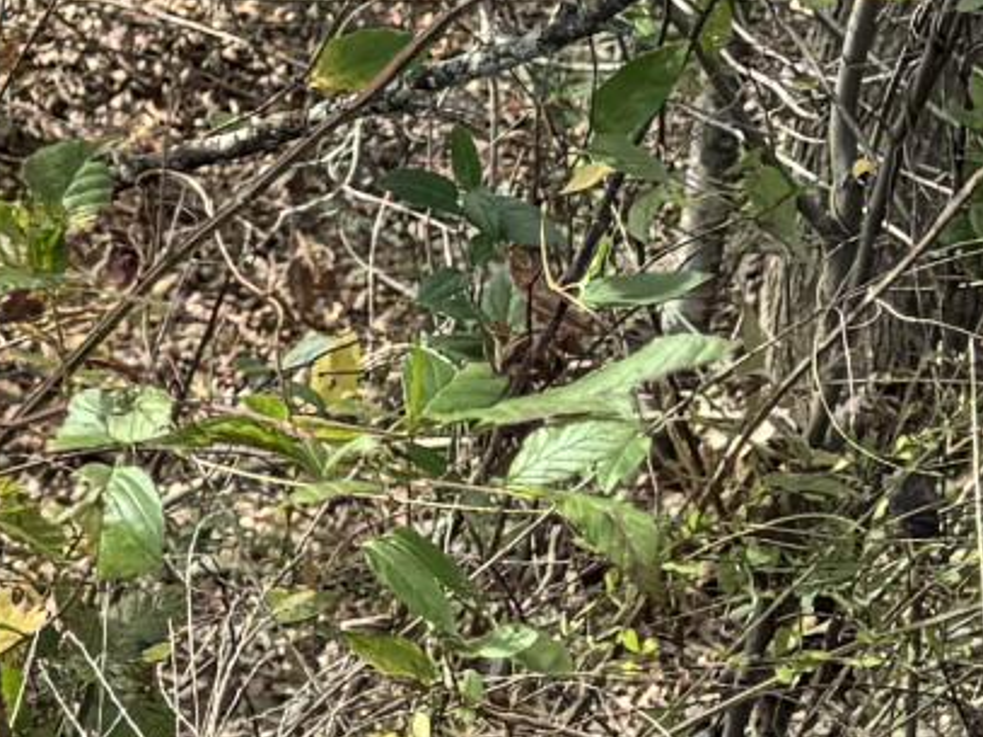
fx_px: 5025
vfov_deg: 8.1
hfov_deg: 9.6
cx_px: -1548
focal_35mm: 177
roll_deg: -1.7
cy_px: -594
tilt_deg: -15.9
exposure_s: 1/900
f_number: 1.78
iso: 80
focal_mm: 6.76
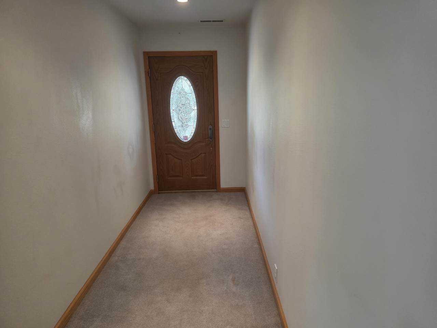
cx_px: 218
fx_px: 290
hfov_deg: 73.9
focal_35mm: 23
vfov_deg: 58.9
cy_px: 164
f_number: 1.7
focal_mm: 6.3
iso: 400
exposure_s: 1/120
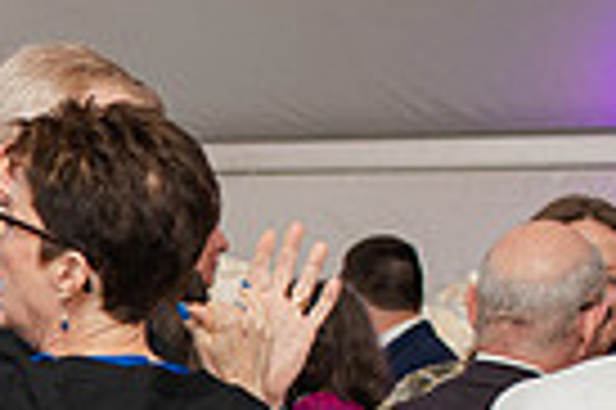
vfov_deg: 9.0
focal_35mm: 148
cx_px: -522
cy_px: 613
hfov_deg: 12.6
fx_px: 2529
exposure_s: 1/200
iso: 800
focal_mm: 35
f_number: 3.2
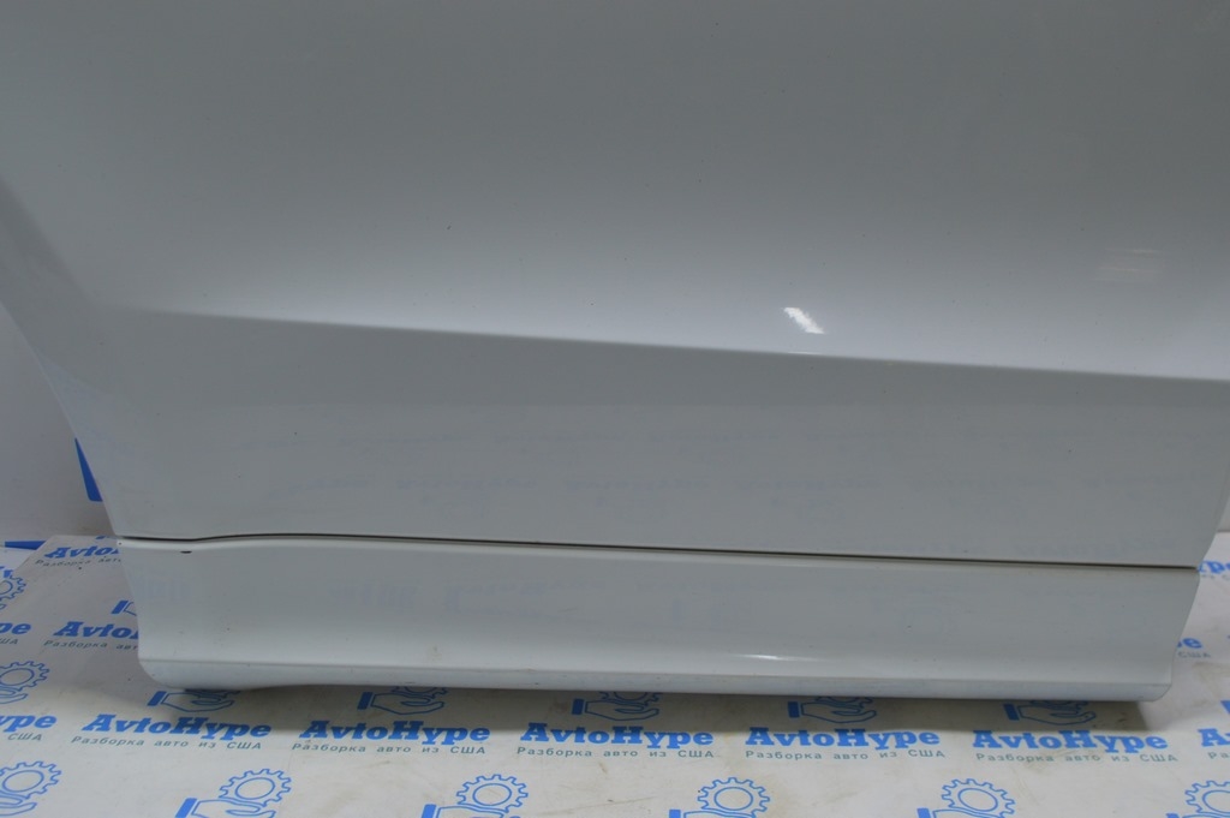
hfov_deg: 51.3
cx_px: 615
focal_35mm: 38
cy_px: 409
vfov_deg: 35.4
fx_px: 1280
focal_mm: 25
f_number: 5.6
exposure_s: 1/30
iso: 400
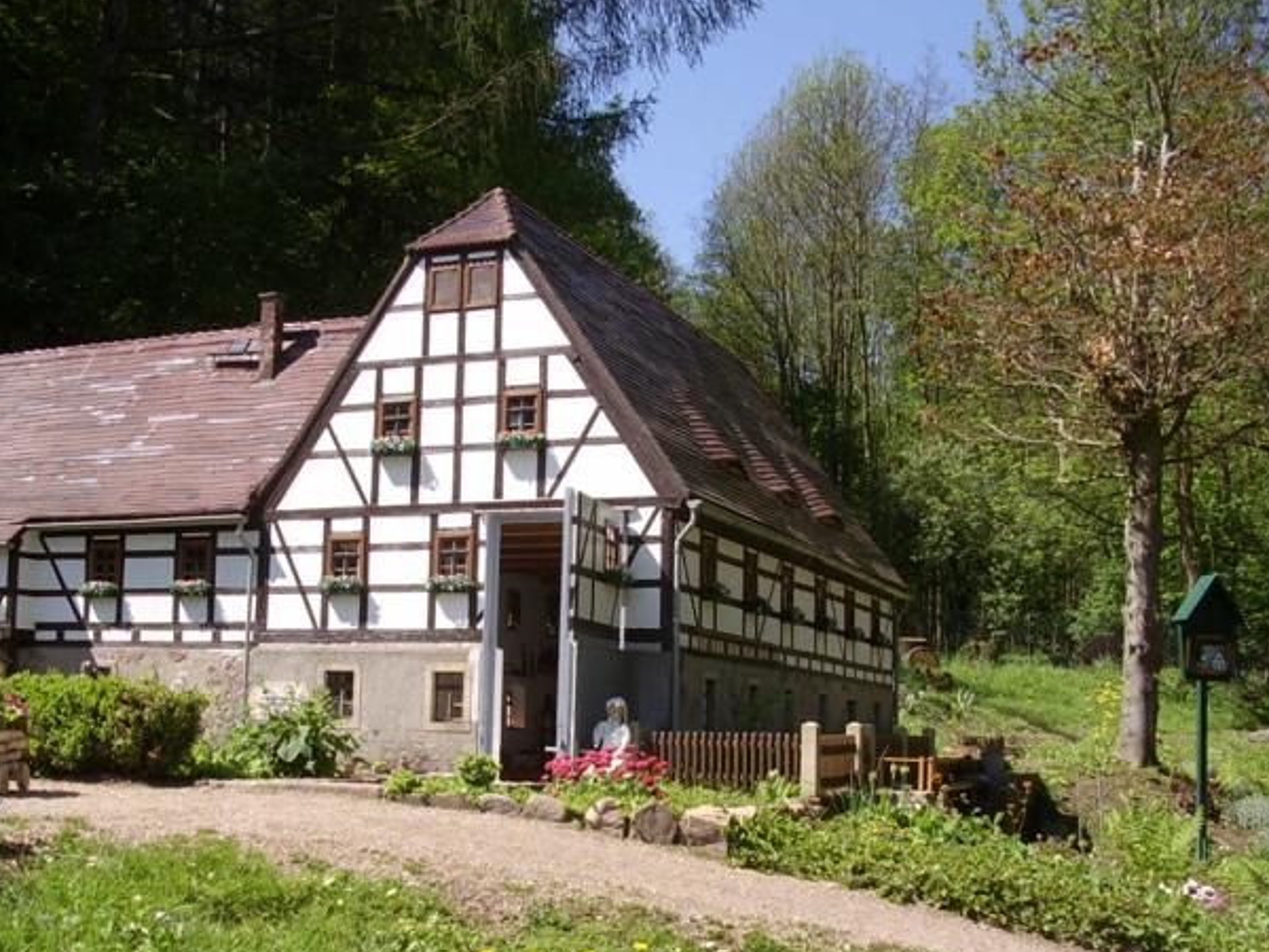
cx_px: 520
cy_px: 554
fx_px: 1320
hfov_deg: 51.1
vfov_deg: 39.5
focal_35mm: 36
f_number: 4.1
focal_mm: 5.8
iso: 71
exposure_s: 1/458
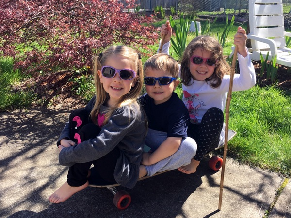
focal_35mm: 29
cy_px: 109
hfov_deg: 61.7
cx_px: 146
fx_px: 244
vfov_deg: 48.2
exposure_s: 1/475
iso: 25
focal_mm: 4.15
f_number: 2.2
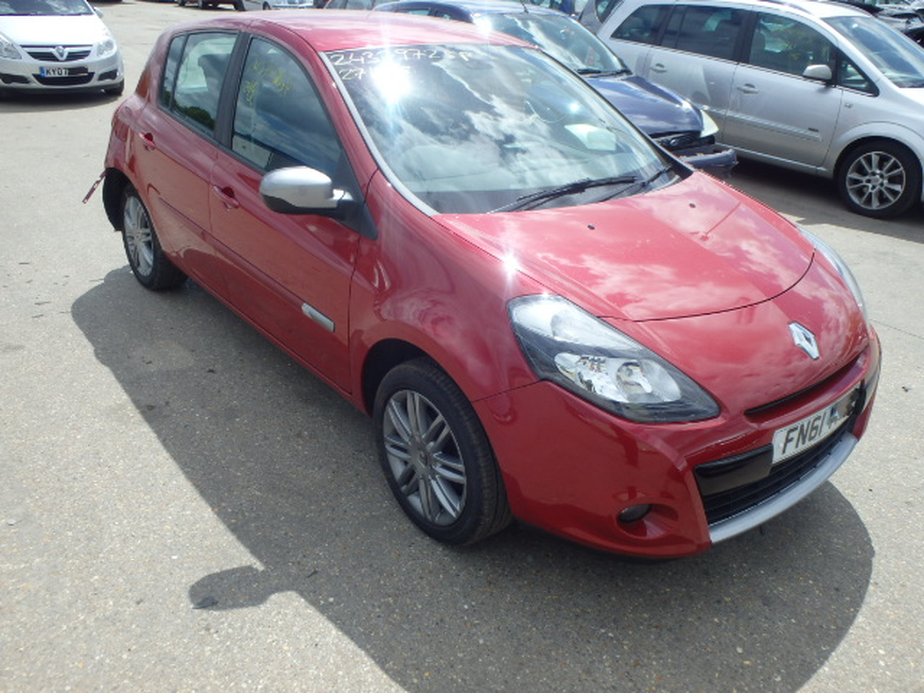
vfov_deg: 49.7
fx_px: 747
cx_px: 462
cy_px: 346
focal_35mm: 28
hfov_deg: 63.4
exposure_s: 1/100
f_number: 11
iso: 125
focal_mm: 5
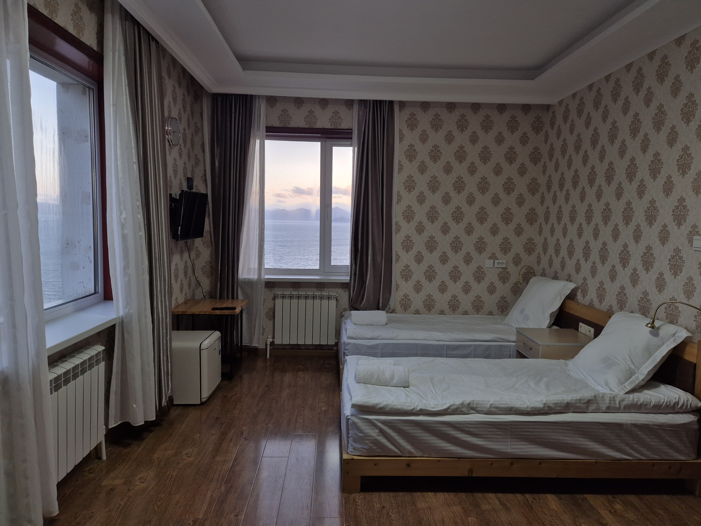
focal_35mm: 23
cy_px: 263
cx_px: 350
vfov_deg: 58.9
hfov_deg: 73.9
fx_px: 466
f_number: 1.8
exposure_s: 1/180
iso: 80
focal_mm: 5.4
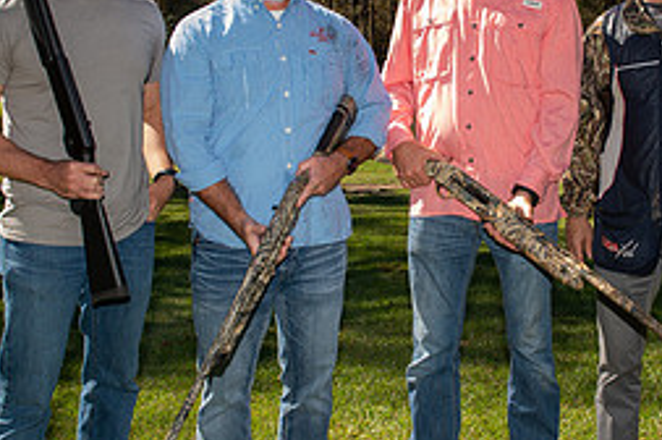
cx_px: 440
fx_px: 1139
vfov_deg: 21.8
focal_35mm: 62
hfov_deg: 32.2
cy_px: 168
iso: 125
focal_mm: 27
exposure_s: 1/160
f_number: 6.3
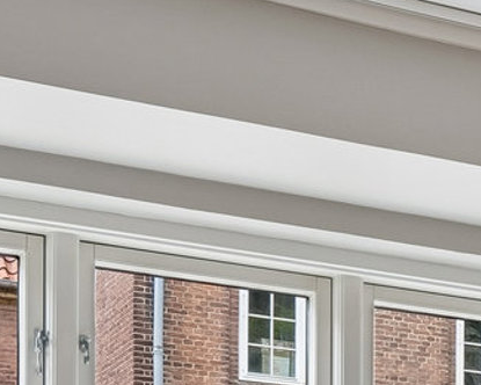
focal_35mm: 139
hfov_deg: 12.5
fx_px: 1979
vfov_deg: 10.3
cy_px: 769
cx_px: 906
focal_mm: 16
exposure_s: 1/8
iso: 125
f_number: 9
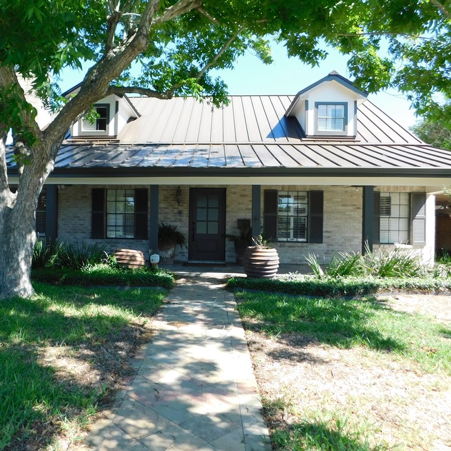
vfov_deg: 57.3
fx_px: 413
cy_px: 220
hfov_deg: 56.9
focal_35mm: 28
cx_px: 181
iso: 125
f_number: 3
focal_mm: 4
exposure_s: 1/320
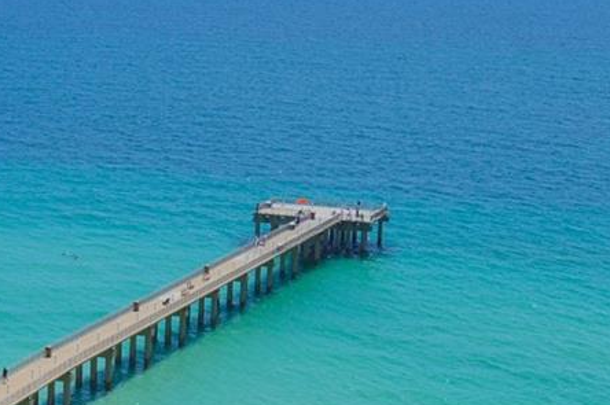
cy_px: 340
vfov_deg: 12.6
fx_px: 1828
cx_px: 117
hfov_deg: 18.8
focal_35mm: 108
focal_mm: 20
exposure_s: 1/2000
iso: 100
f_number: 3.5
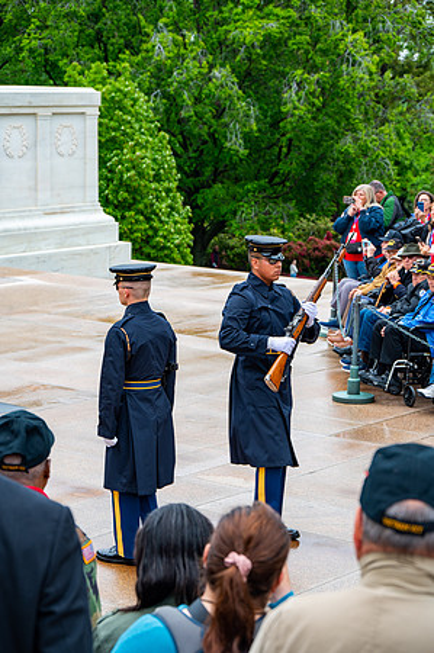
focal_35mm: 84
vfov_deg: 24.2
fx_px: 1522
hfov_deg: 16.2
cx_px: 217
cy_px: 326
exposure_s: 1/100
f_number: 6.3
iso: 180
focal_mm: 84
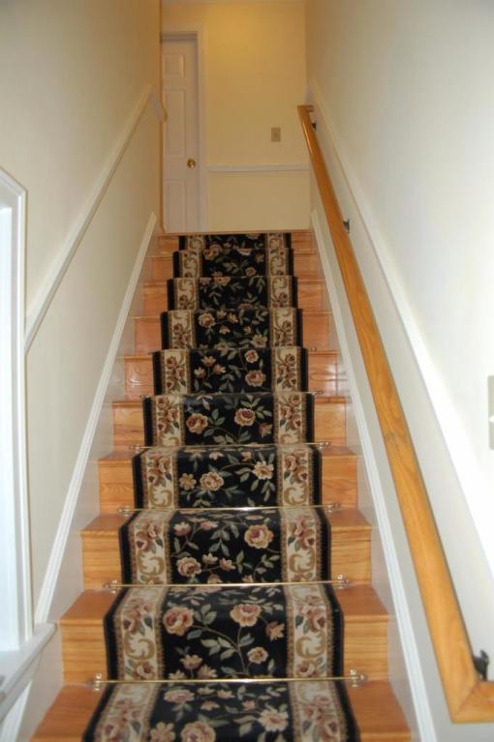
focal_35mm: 27
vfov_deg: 67.4
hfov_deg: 47.9
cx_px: 247
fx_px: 557
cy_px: 371
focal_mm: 18
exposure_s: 1/60
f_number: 3.5
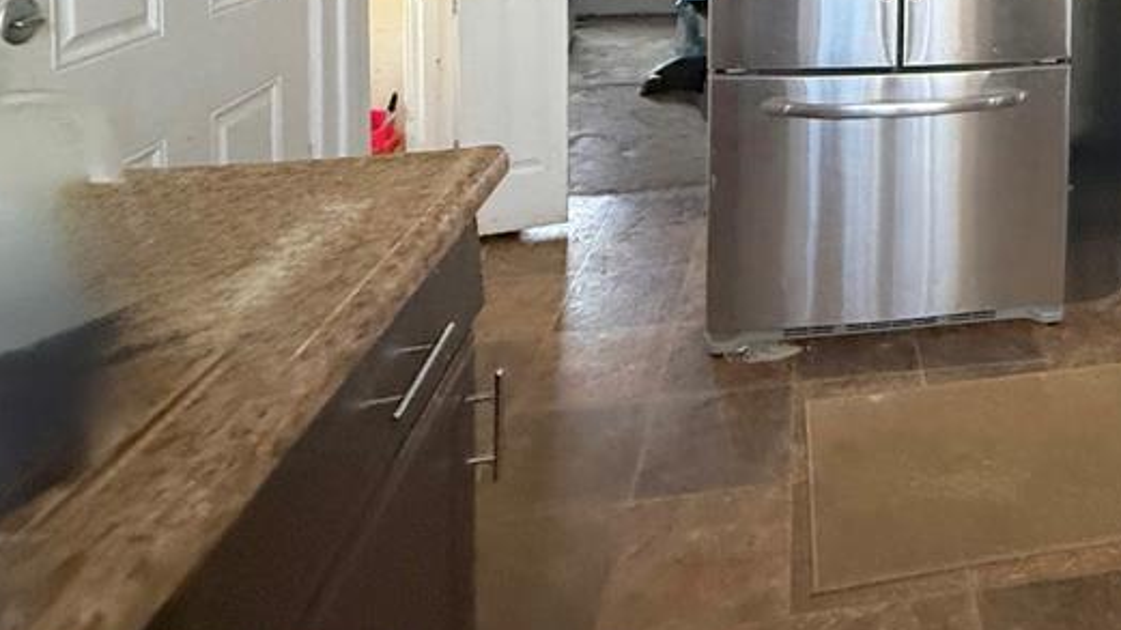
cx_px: 979
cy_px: -135
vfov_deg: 32.0
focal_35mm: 30
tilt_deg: -0.1
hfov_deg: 56.7
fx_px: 892
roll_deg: -1.0
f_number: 2.2
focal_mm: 2.22
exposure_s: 1/59
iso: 640
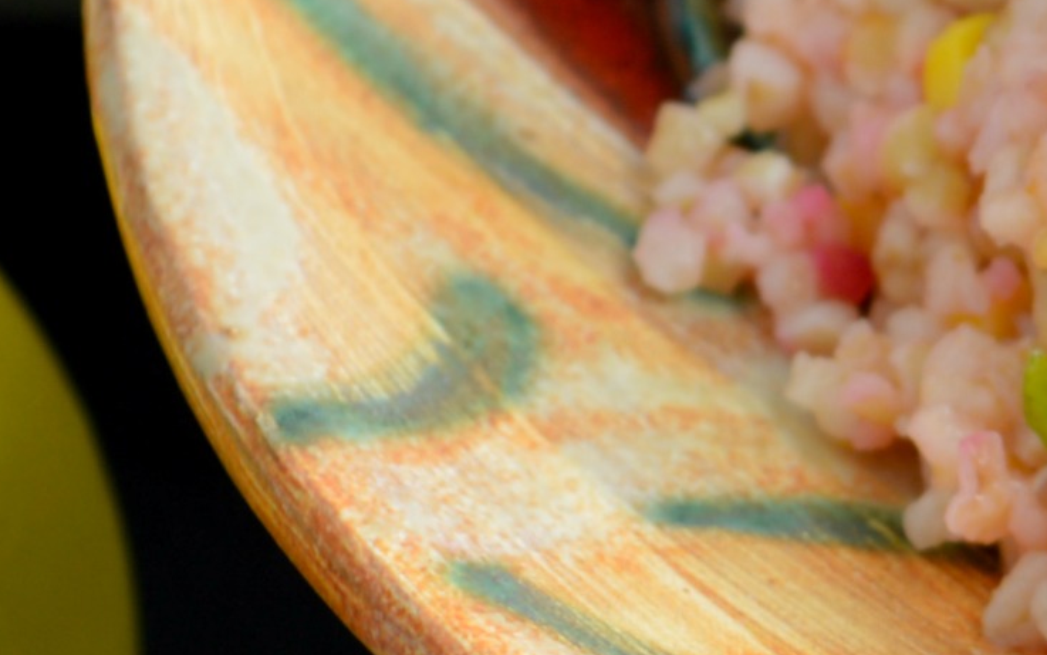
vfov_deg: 3.8
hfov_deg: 6.1
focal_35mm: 342
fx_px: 9763
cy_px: -215
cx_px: 1622
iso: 100
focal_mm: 55
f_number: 5.6
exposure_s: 1/20
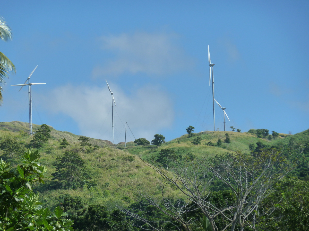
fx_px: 2160
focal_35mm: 242
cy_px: 116
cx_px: 154
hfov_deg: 8.2
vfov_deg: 6.1
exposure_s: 1/400
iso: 125
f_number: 5.6
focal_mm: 39.7
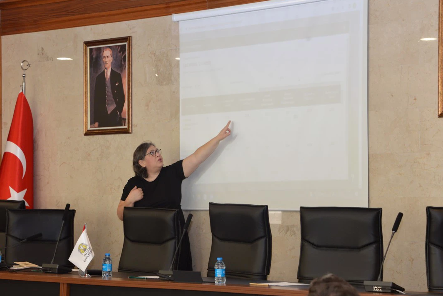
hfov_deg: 17.9
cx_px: 220
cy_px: 141
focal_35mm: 114
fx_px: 1403
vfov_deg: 12.0
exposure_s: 1/125
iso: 1600
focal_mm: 92
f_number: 8
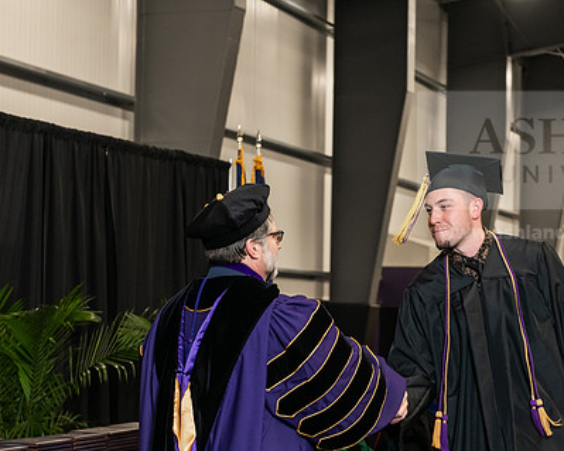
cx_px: 375
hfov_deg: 21.2
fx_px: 1502
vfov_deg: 17.1
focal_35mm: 90
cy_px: 262
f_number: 5
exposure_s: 1/200
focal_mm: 66
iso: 2500
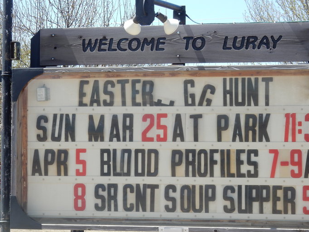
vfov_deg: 10.8
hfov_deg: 14.3
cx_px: 159
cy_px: 115
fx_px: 1232
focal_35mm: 138
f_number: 5.6
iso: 125
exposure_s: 1/320
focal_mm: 20.9
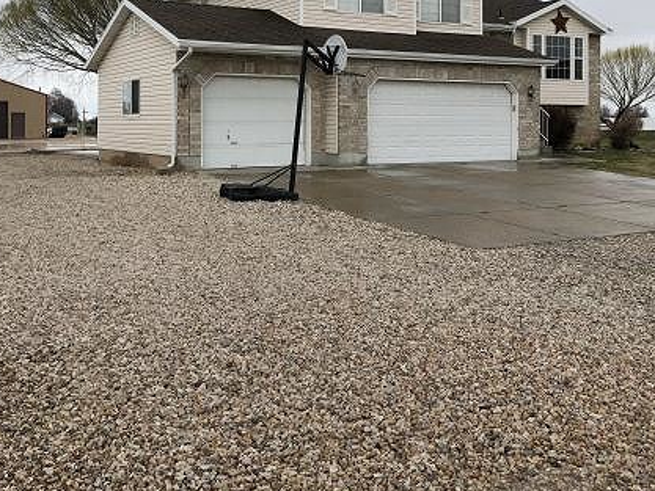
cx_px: 379
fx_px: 814
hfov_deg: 43.7
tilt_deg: +0.0
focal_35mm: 43
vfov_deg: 33.0
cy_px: 122
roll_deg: -0.1
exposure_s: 1/2183
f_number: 1.8
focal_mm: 4
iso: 20
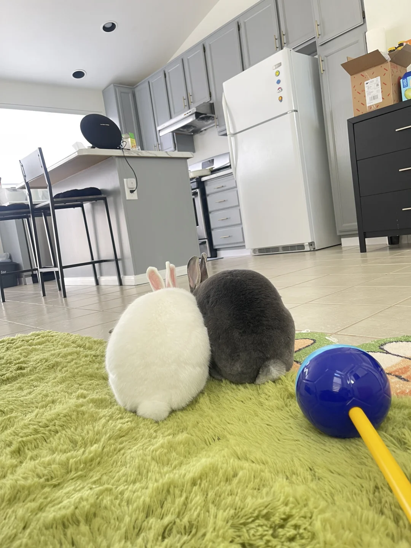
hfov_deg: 54.9
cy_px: 274
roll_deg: +7.9
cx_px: 206
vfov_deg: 69.4
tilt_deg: -5.7
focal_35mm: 25
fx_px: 396
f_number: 1.6
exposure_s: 1/70
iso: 125
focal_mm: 5.1
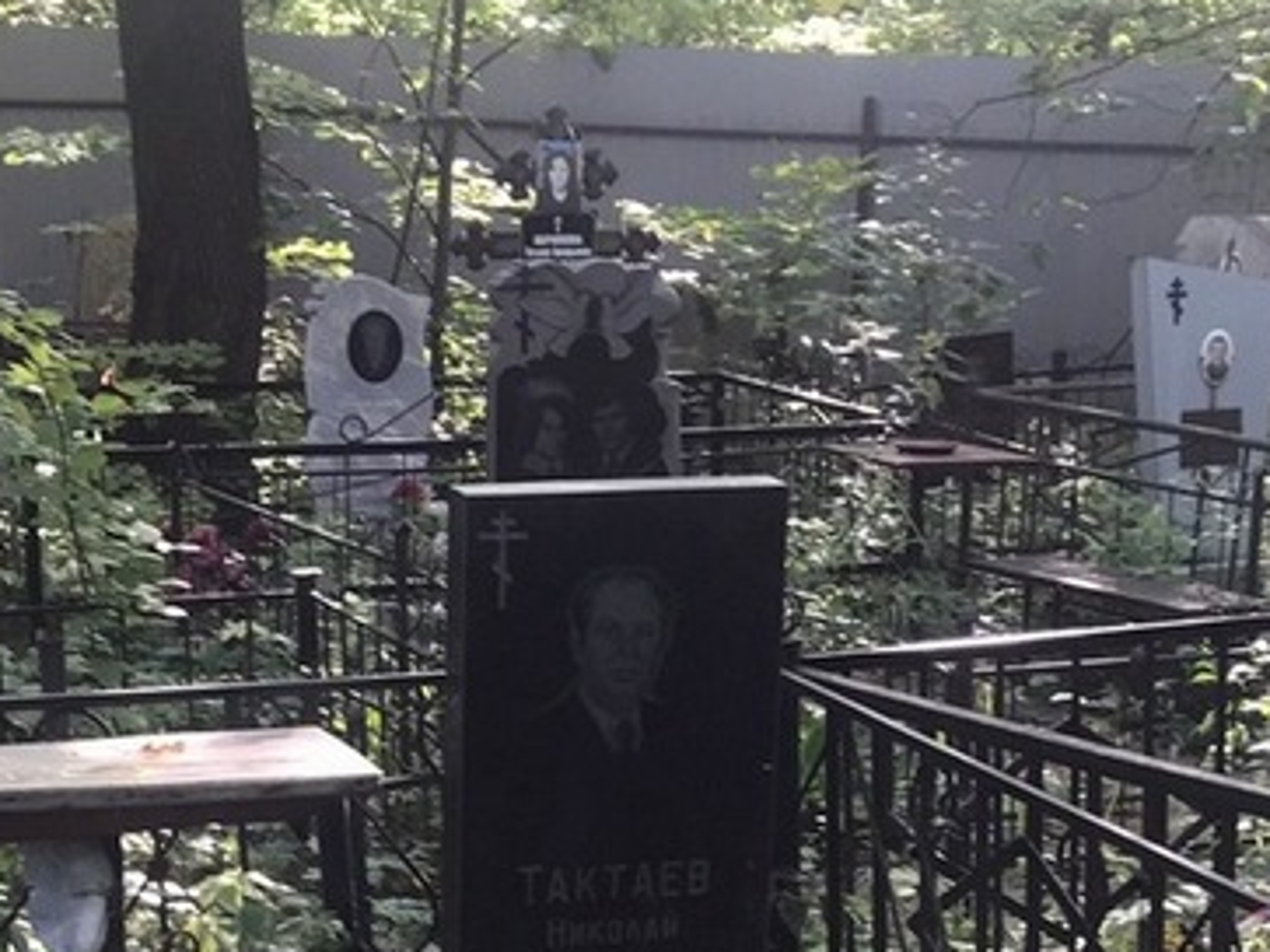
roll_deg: -1.1
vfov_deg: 18.1
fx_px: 2897
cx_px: 528
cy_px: 976
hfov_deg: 24.7
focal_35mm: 79
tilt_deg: -17.5
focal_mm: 3.99
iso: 32
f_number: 1.8
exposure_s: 1/50
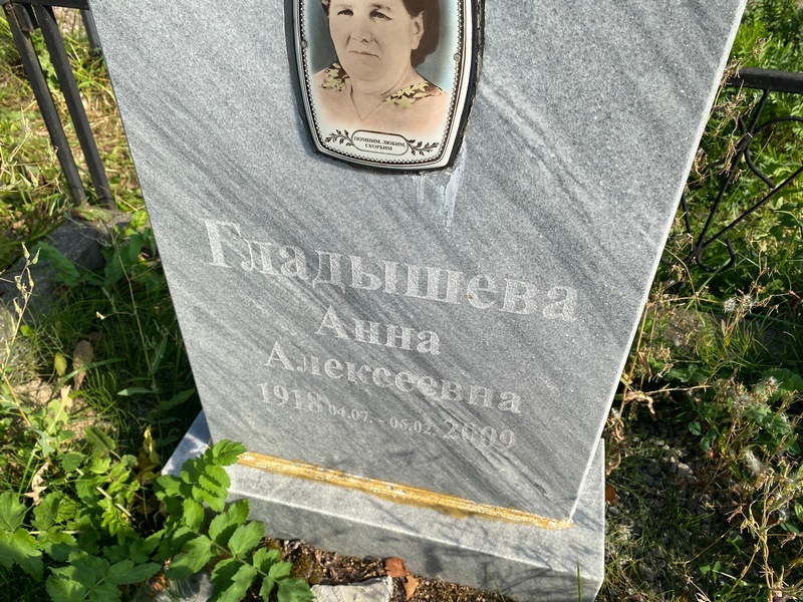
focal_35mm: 26
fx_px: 603
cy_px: 301
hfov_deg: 67.3
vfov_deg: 53.1
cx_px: 402
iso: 32
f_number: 1.8
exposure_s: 1/1754
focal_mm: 4.25
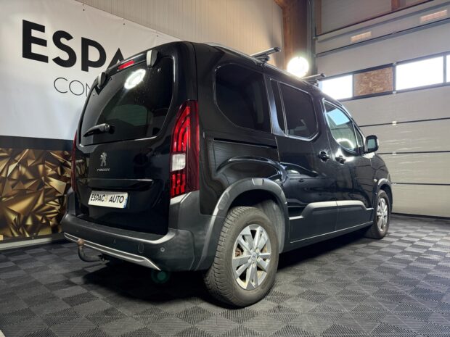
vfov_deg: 56.8
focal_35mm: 24
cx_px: 225
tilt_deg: -0.5
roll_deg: +0.1
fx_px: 312
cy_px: 168
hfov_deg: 71.6
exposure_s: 1/50
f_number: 1.78
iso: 400
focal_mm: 6.76
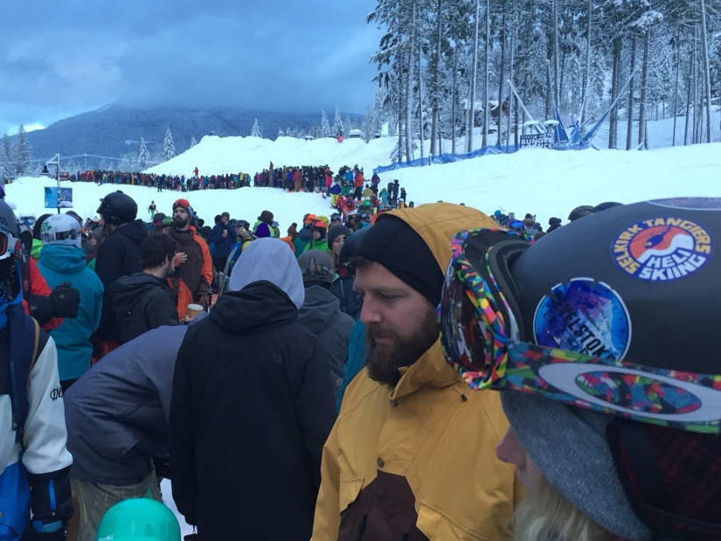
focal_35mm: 36
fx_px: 750
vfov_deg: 39.7
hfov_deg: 51.2
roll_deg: -0.6
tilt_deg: -3.4
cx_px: 315
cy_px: 274
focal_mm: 4.15
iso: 32
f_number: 2.2
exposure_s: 1/40
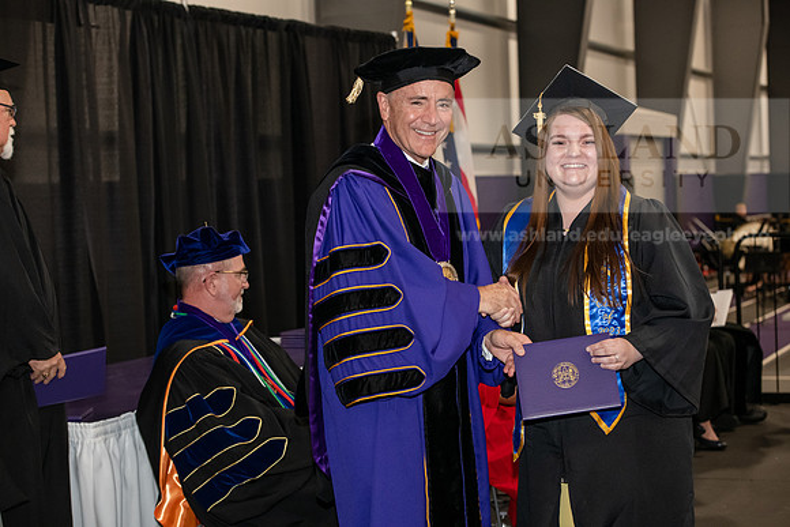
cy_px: 264
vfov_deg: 19.5
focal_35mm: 70
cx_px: 395
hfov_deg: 28.8
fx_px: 1536
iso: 2500
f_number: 5
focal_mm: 70
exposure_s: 1/200
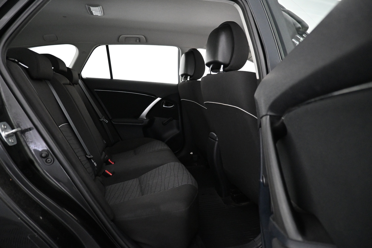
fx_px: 248
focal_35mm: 24
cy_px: 124
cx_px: 186
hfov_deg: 73.7
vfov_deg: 53.1
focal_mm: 16
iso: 4000
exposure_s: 1/60
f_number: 3.5
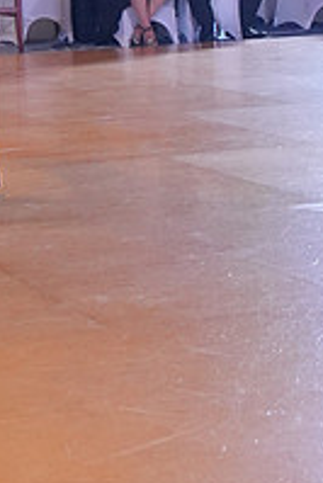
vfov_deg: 14.7
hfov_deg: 10.4
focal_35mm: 131
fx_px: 1760
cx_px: 33
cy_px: -197
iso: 4000
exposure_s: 1/400
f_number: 4
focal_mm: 30
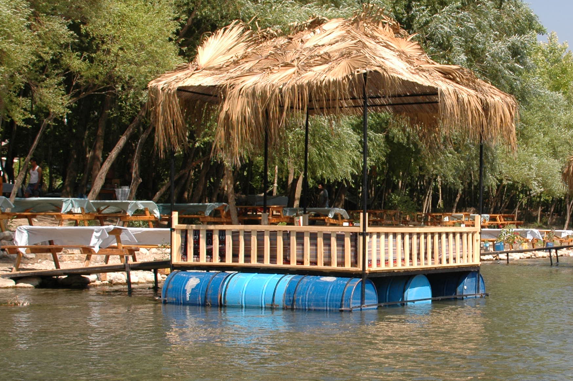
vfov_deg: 18.9
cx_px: 392
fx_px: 1145
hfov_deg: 27.9
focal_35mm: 72
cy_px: 224
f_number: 8
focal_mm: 28
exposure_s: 1/250
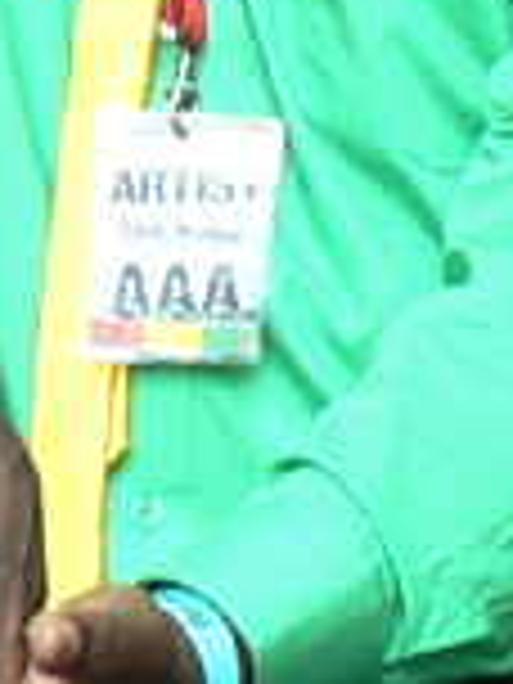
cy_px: -230
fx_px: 6778
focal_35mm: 343
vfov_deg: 5.7
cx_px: 171
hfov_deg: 4.3
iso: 64
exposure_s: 1/30
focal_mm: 14.9
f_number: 3.2
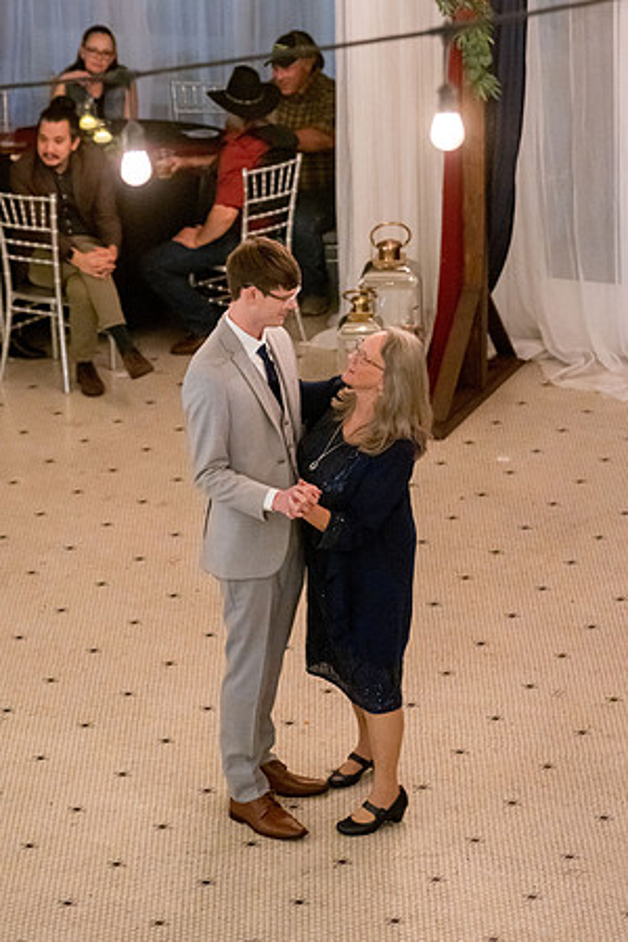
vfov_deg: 28.8
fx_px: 1832
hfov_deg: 19.5
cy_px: 471
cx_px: 314
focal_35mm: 70
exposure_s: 1/80
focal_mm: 70
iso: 6400
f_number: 2.8
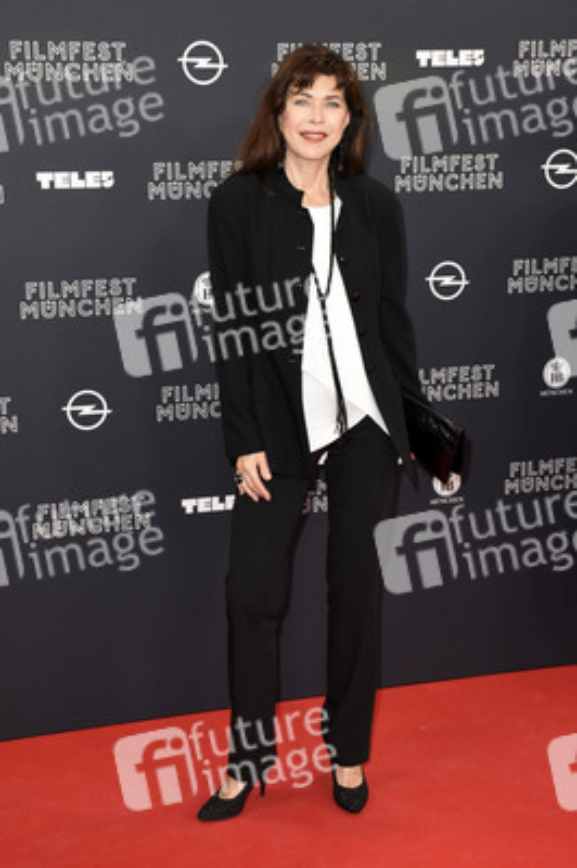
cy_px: 434
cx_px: 288
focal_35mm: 51
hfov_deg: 26.4
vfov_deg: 38.9
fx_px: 1228
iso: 640
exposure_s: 1/125
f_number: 6.3
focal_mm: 34
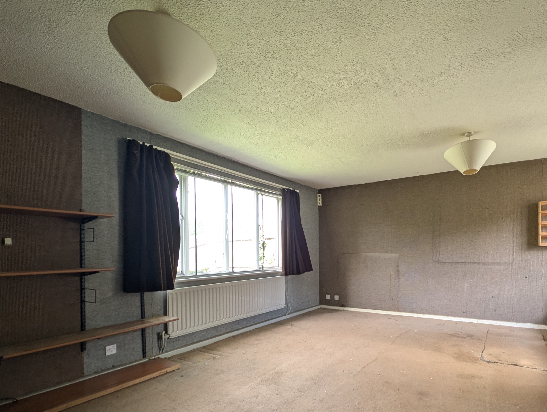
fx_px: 269
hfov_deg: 89.5
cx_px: 335
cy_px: 252
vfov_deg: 73.8
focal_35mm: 17
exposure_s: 1/66.8
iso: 46
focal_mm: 2.23
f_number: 1.95
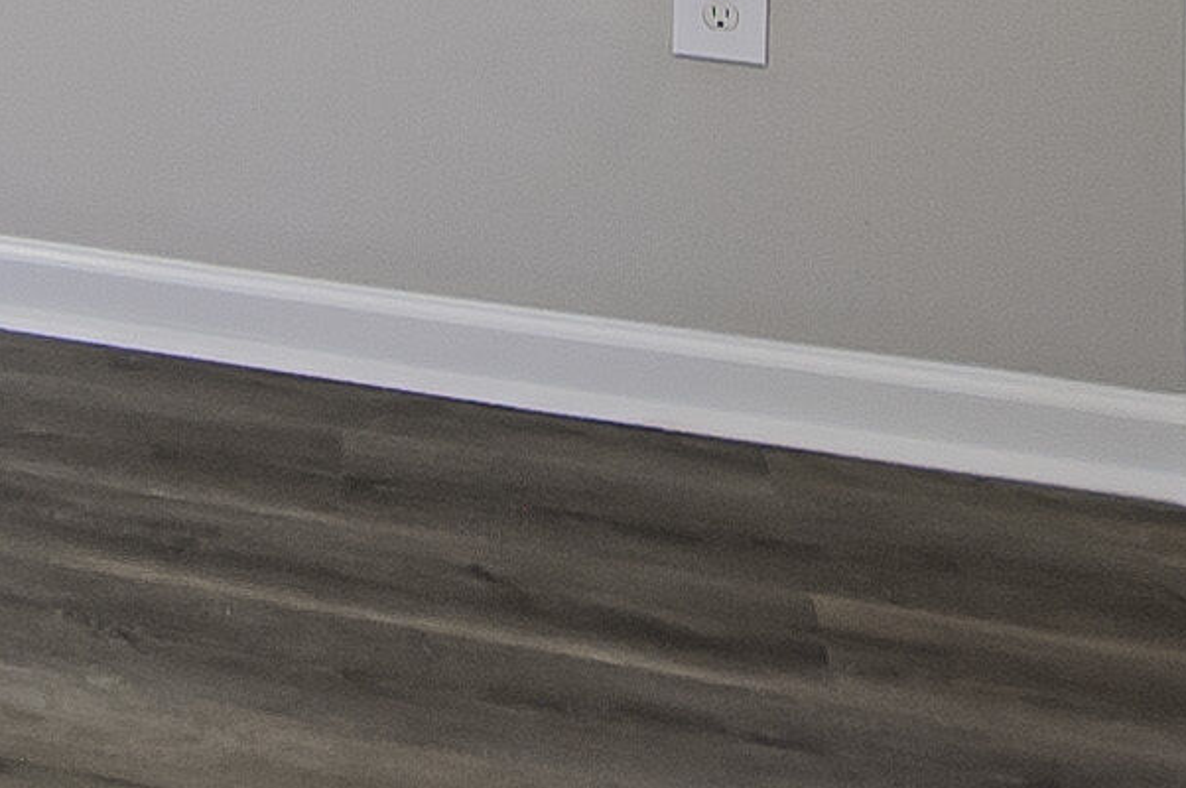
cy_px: -835
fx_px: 2468
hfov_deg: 22.6
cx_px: -538
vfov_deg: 14.6
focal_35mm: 75
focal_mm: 10
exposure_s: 1/4
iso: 200
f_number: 8
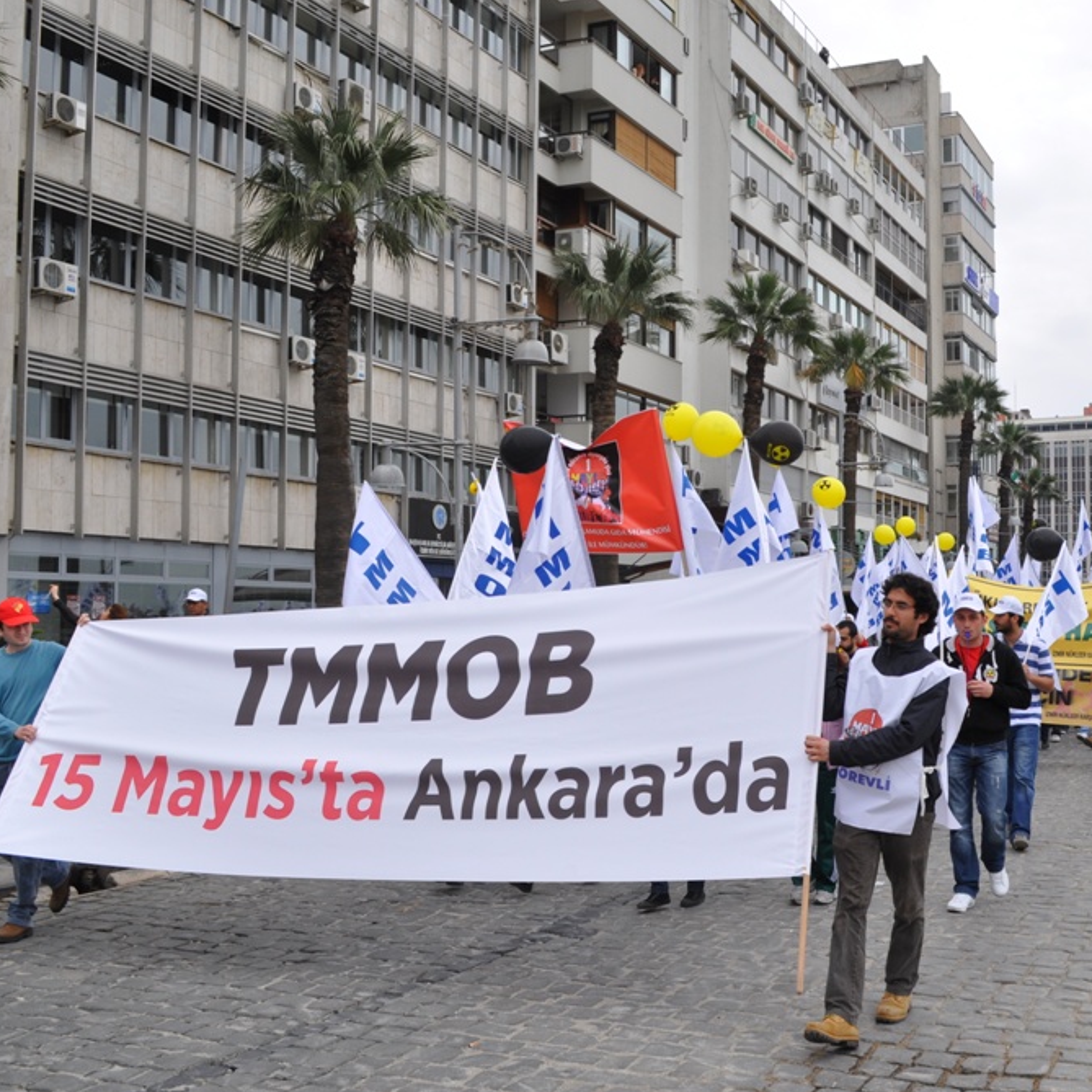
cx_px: 702
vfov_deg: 42.8
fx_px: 1392
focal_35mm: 39
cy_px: 548
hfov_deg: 42.4
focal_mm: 20
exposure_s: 1/320
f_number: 9
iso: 200
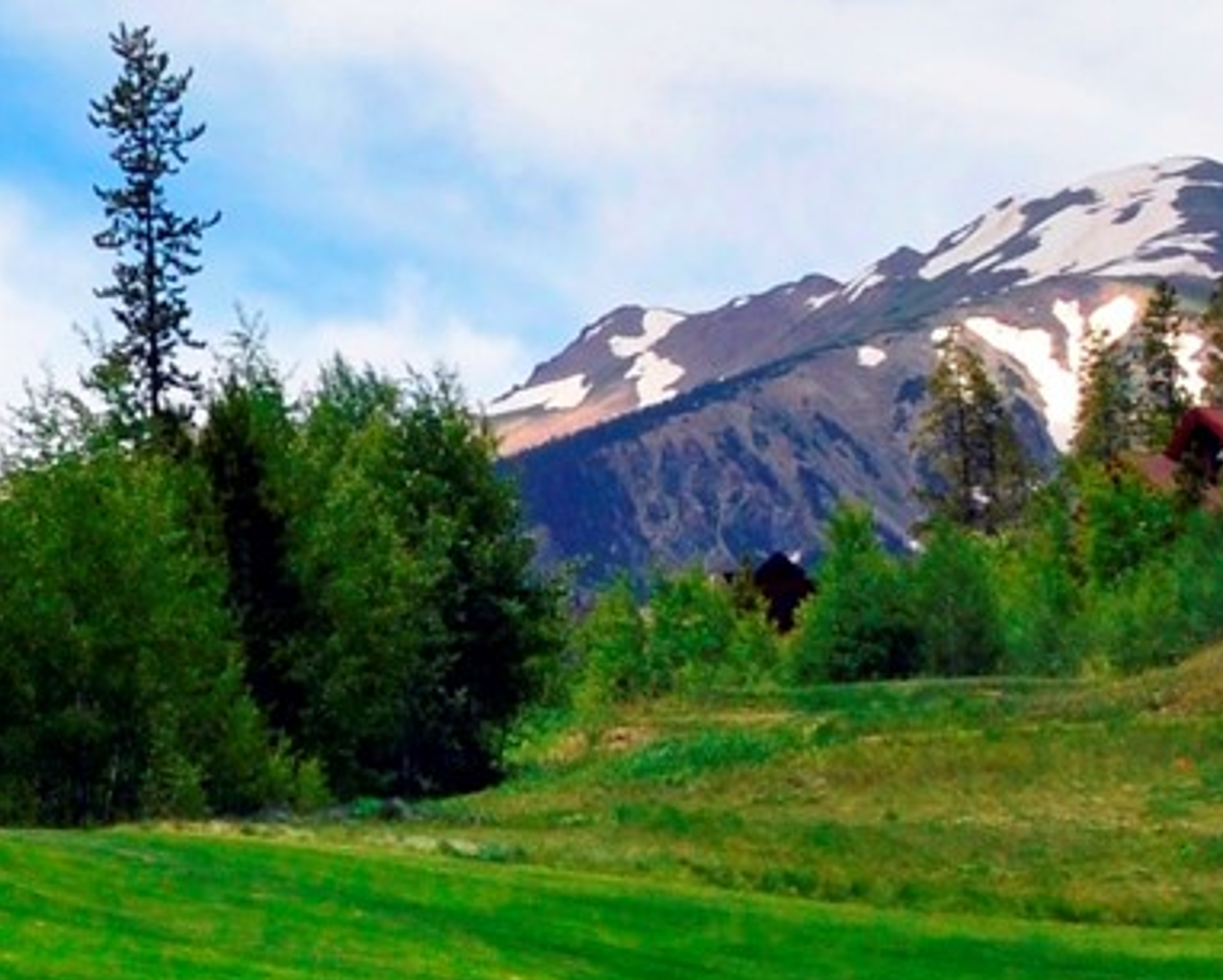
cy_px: 450
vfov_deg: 10.3
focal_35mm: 150
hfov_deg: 11.7
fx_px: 5432
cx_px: -1137
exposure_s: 1/200
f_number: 20
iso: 400
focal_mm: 24
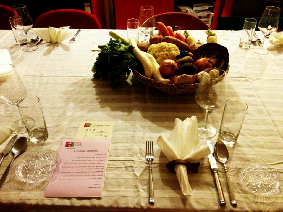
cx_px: 142
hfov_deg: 52.6
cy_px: 106
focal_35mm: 35
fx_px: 286
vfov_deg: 40.7
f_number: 2.4
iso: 400
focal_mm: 4.28
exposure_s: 1/15
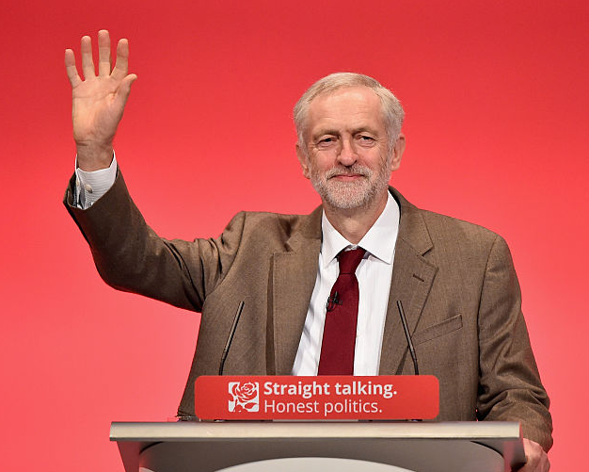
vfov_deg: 2.0
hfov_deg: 2.5
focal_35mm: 767
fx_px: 13373
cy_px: 275
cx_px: 312
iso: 4000
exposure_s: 1/400
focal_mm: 500
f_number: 4.5
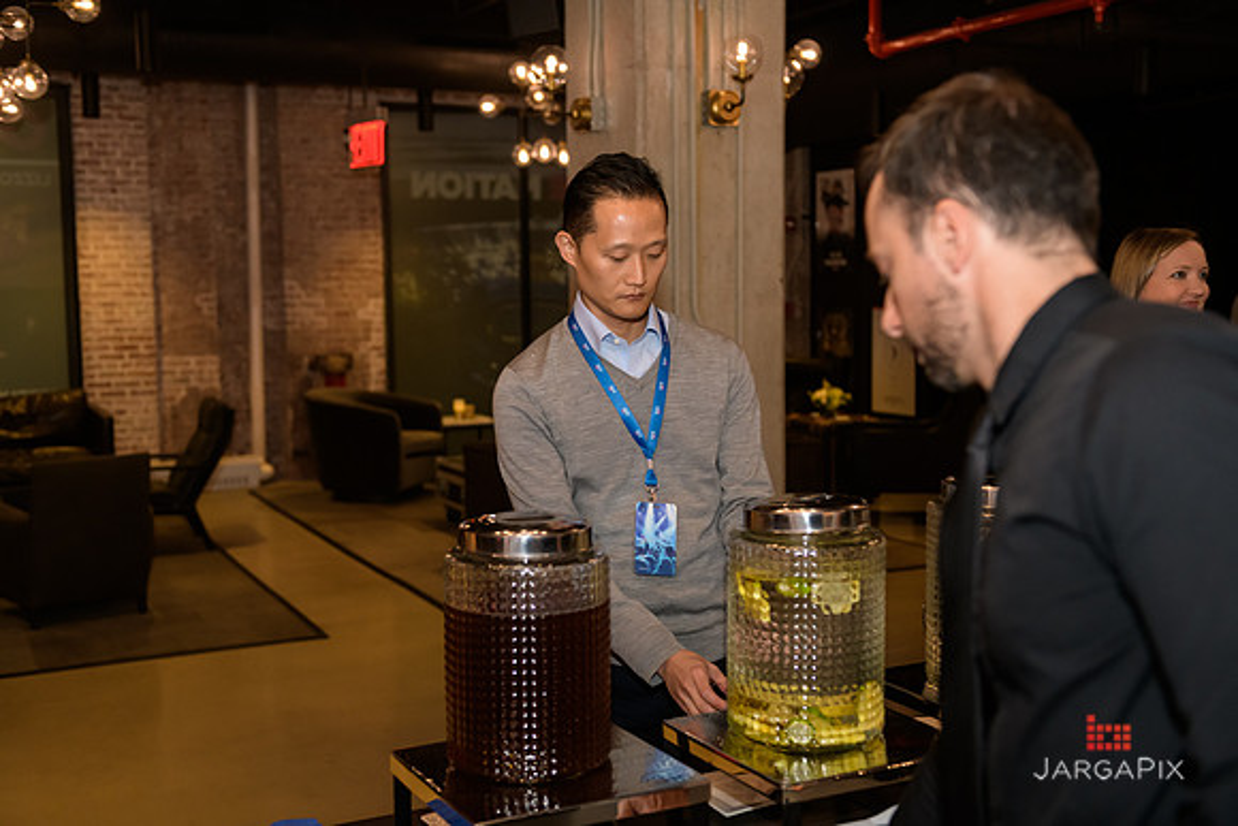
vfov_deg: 30.5
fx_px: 1513
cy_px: 413
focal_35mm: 44
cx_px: 619
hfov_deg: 44.5
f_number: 3.2
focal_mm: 44
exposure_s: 1/125
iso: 1250
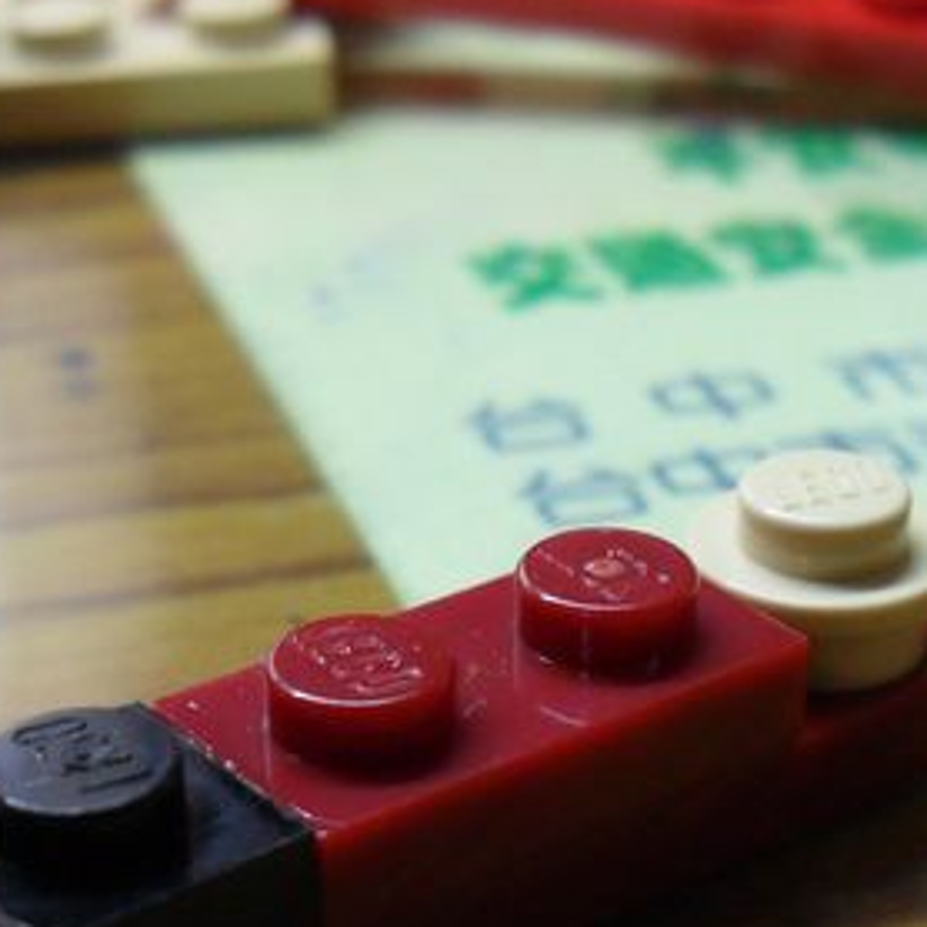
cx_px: 433
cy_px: 900
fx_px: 2696
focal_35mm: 89
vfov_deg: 19.0
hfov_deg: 19.5
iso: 200
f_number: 2.8
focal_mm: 6.2
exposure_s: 1/20
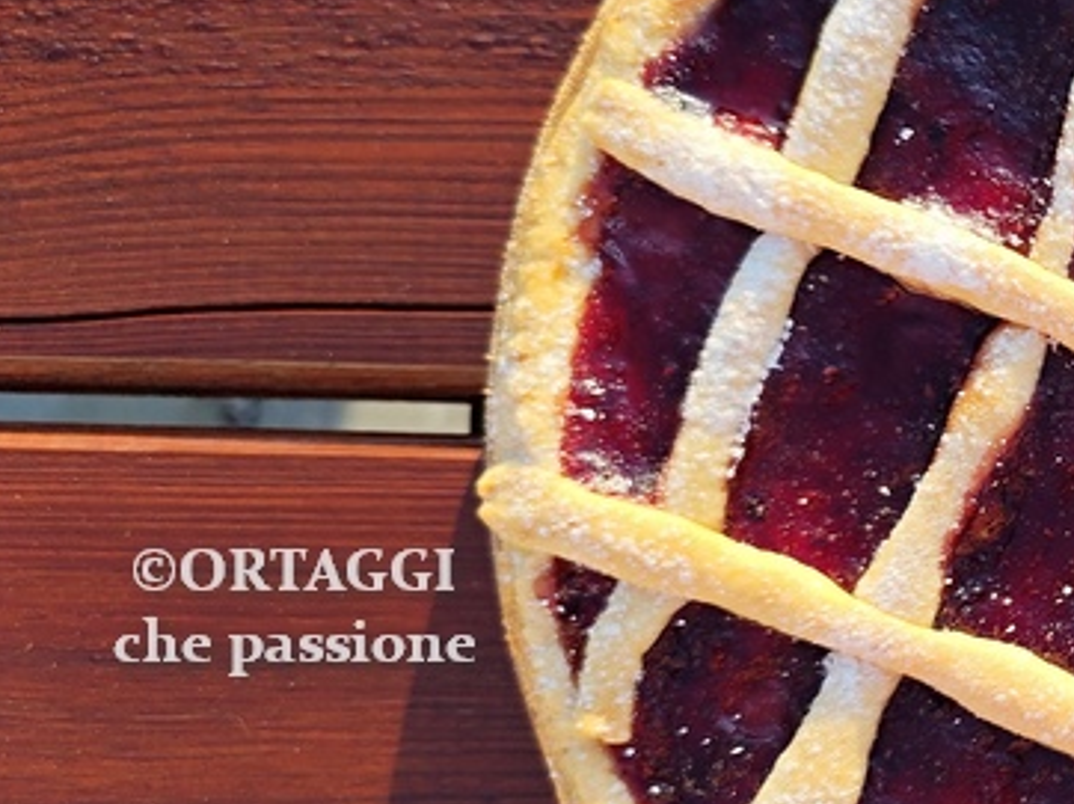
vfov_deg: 22.6
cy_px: 444
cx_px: 1480
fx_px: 2015
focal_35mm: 65
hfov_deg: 24.9
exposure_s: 1/344
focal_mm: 6.14
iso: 50
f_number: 1.65
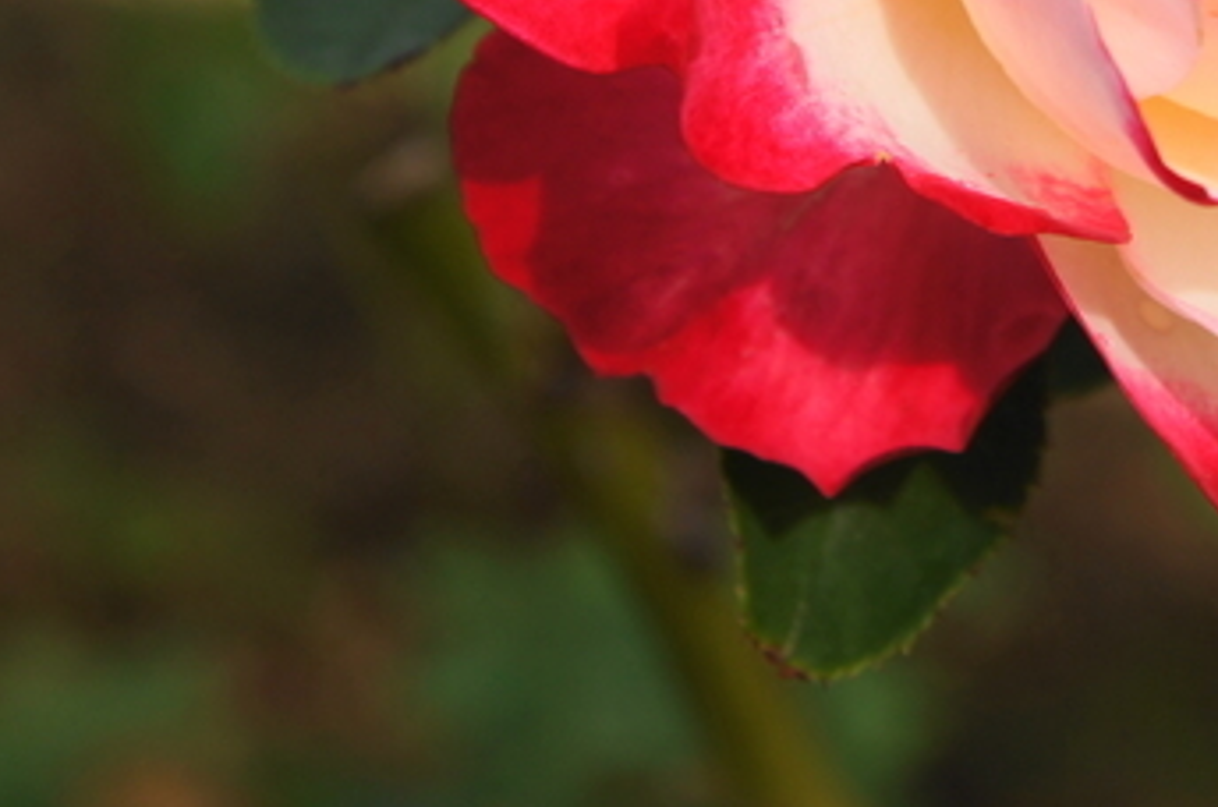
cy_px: -177
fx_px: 4525
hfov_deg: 15.1
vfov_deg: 10.0
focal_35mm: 134
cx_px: 1183
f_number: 5.6
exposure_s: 1/640
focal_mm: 30
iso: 100
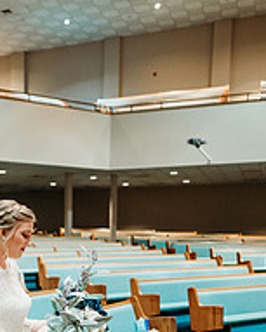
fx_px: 521
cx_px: 30
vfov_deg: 33.0
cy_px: 315
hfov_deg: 27.6
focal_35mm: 53
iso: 2000
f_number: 1.8
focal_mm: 24
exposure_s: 1/100
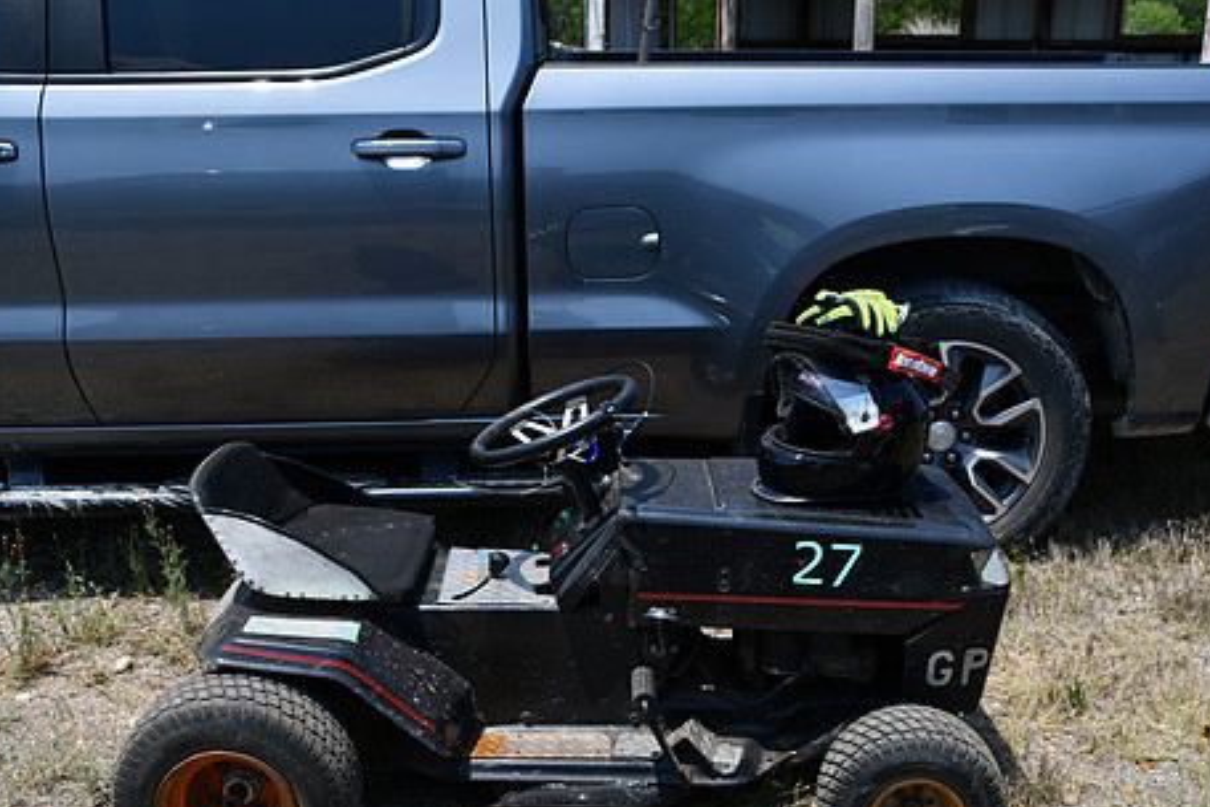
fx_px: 1412
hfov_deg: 46.3
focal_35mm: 42
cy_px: 511
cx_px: 695
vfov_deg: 31.7
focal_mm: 22
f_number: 9
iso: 100
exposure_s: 1/320
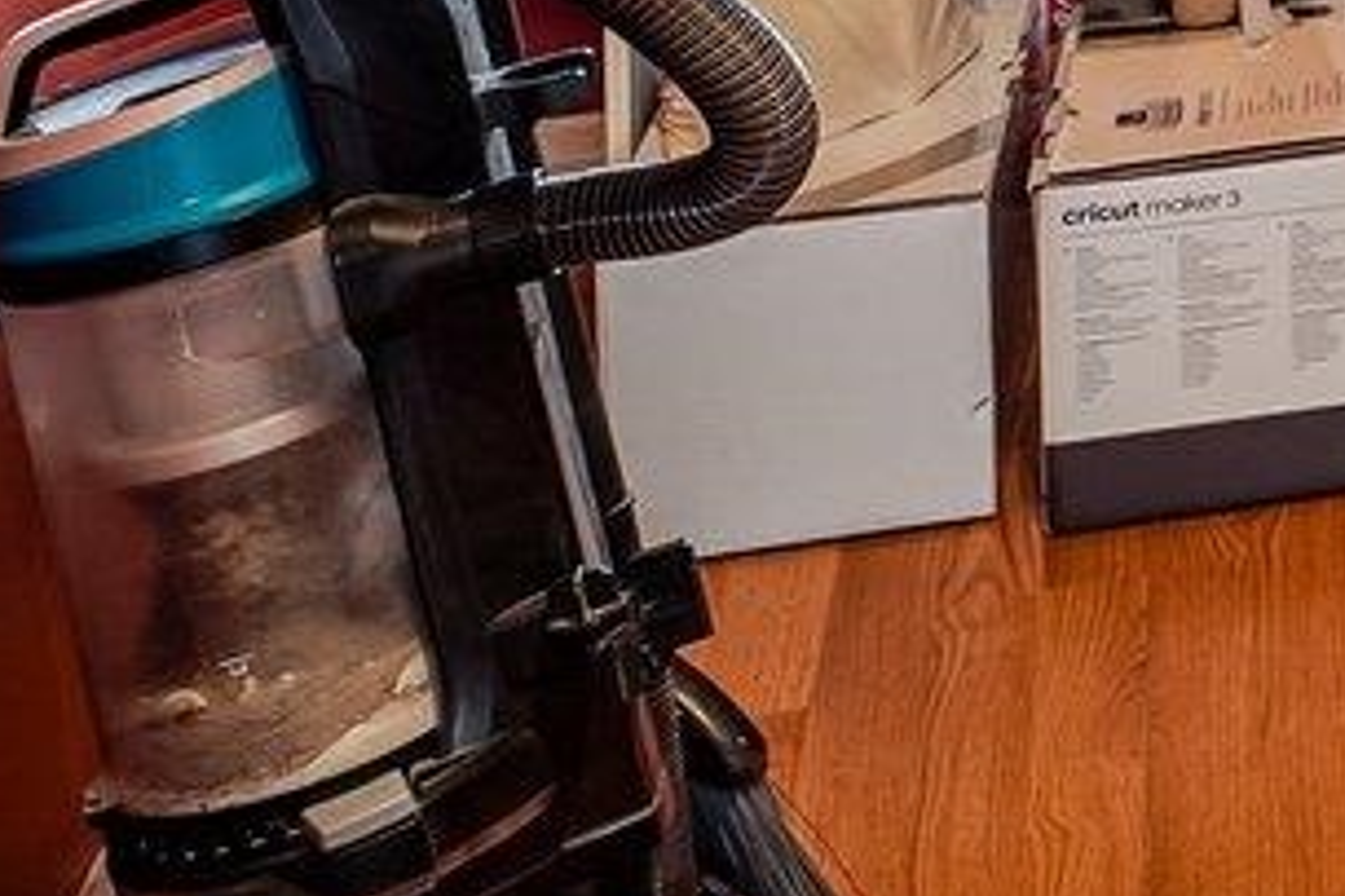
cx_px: 3232
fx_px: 3510
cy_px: -1048
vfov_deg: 12.3
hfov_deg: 14.4
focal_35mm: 94
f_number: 8
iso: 400
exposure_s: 1/6
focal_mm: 14
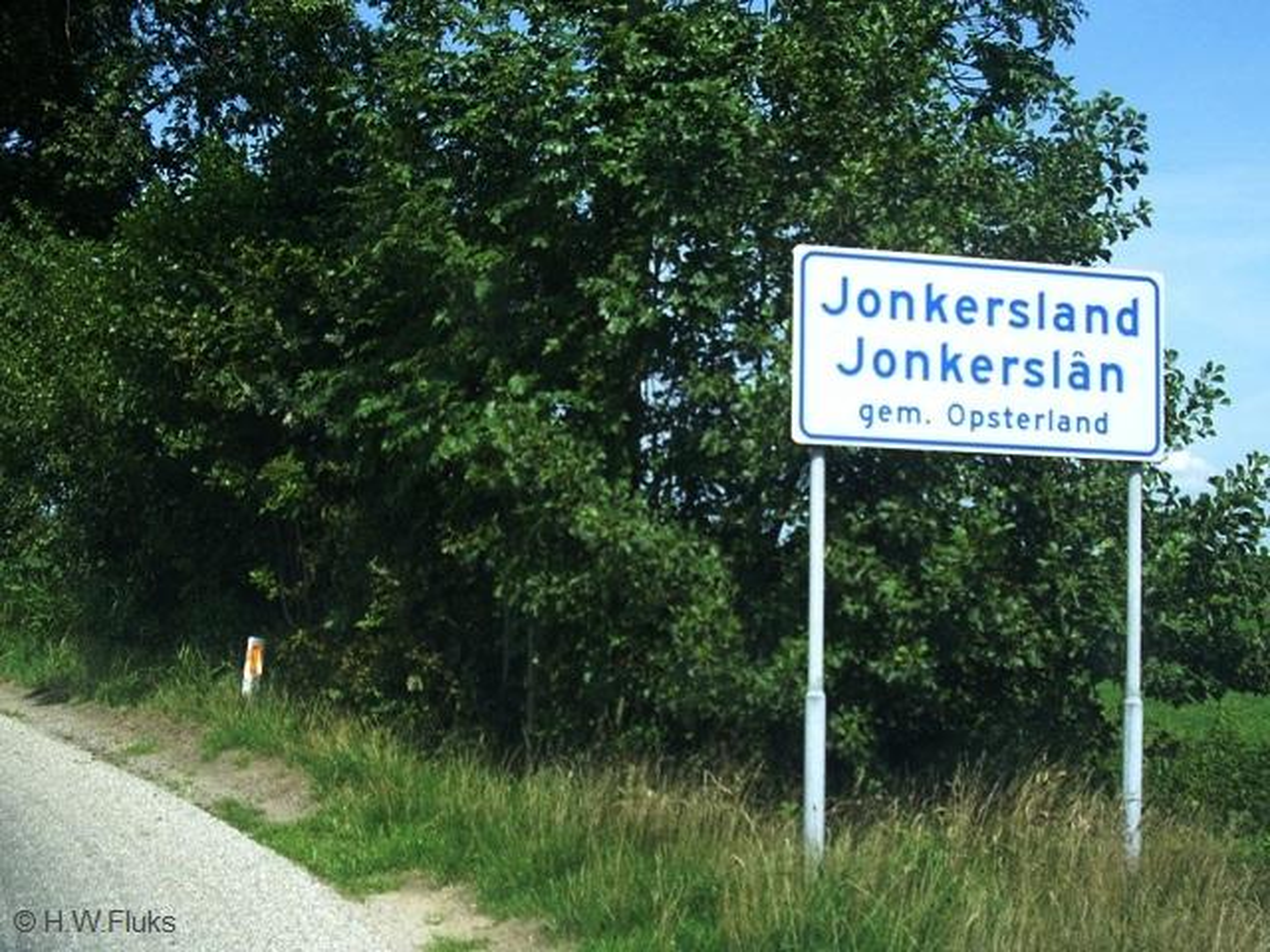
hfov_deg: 49.0
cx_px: 635
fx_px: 1394
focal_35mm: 38
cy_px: 476
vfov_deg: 37.7
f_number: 8
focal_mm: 7.9
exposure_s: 1/60
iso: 64
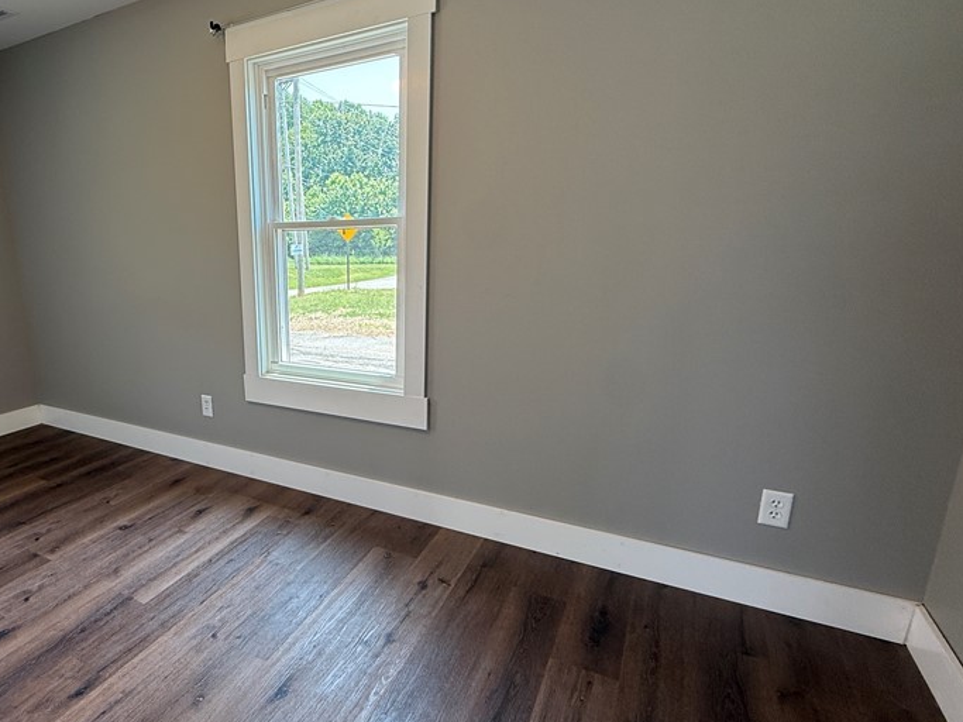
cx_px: 293
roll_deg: +2.1
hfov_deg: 75.6
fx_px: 584
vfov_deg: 63.4
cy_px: 371
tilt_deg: -14.0
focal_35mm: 21
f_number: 2.2
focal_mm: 2.22
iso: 100
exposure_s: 1/120
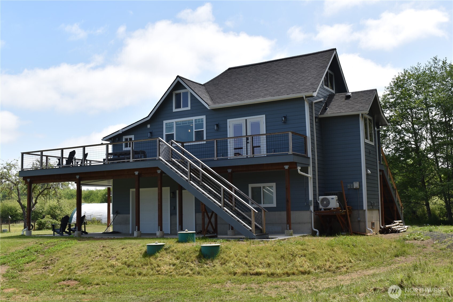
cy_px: 151
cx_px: 226
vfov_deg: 31.9
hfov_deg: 46.4
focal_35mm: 42
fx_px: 528
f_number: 10
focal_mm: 28
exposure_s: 1/200
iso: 100
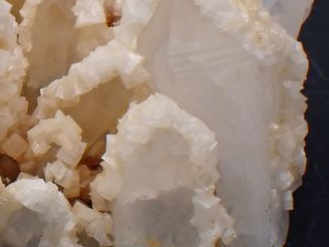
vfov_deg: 4.9
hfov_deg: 6.4
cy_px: 37
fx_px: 2899
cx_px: -138
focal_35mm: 305
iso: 320
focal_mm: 18
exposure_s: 1/400
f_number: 6.3
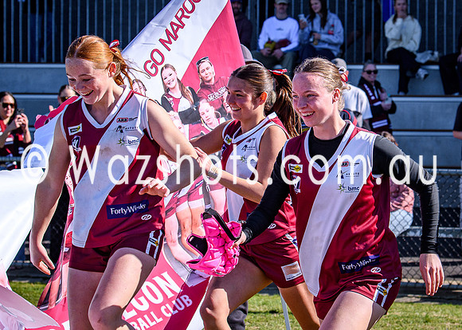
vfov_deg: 7.9
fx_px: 2381
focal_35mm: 182
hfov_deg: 11.1
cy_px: 148
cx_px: 336
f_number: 5.6
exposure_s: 1/1600
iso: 250
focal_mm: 78
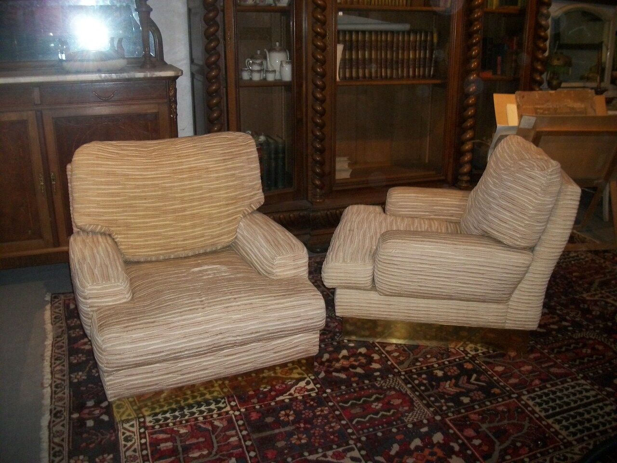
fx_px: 570
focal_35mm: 32
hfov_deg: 56.8
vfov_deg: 44.2
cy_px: 232
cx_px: 308
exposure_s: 1/30
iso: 250
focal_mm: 5.7
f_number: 2.9
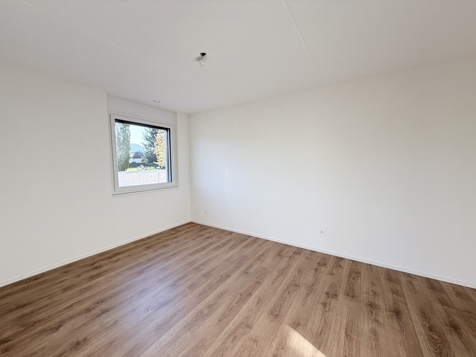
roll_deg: +0.9
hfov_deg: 102.1
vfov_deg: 85.7
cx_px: 238
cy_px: 178
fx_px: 193
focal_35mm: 14
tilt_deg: -4.0
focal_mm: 2.22
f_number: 2.2
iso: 80
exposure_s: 1/121
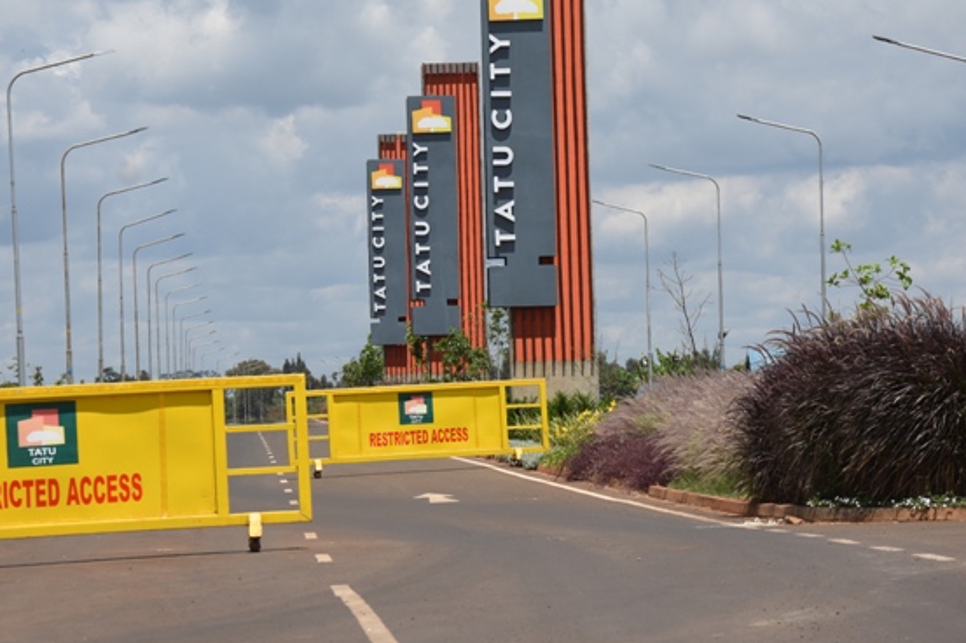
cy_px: 230
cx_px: 489
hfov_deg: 12.6
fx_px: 4364
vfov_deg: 8.4
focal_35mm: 163
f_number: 6.3
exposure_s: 1/640
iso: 100
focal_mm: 75
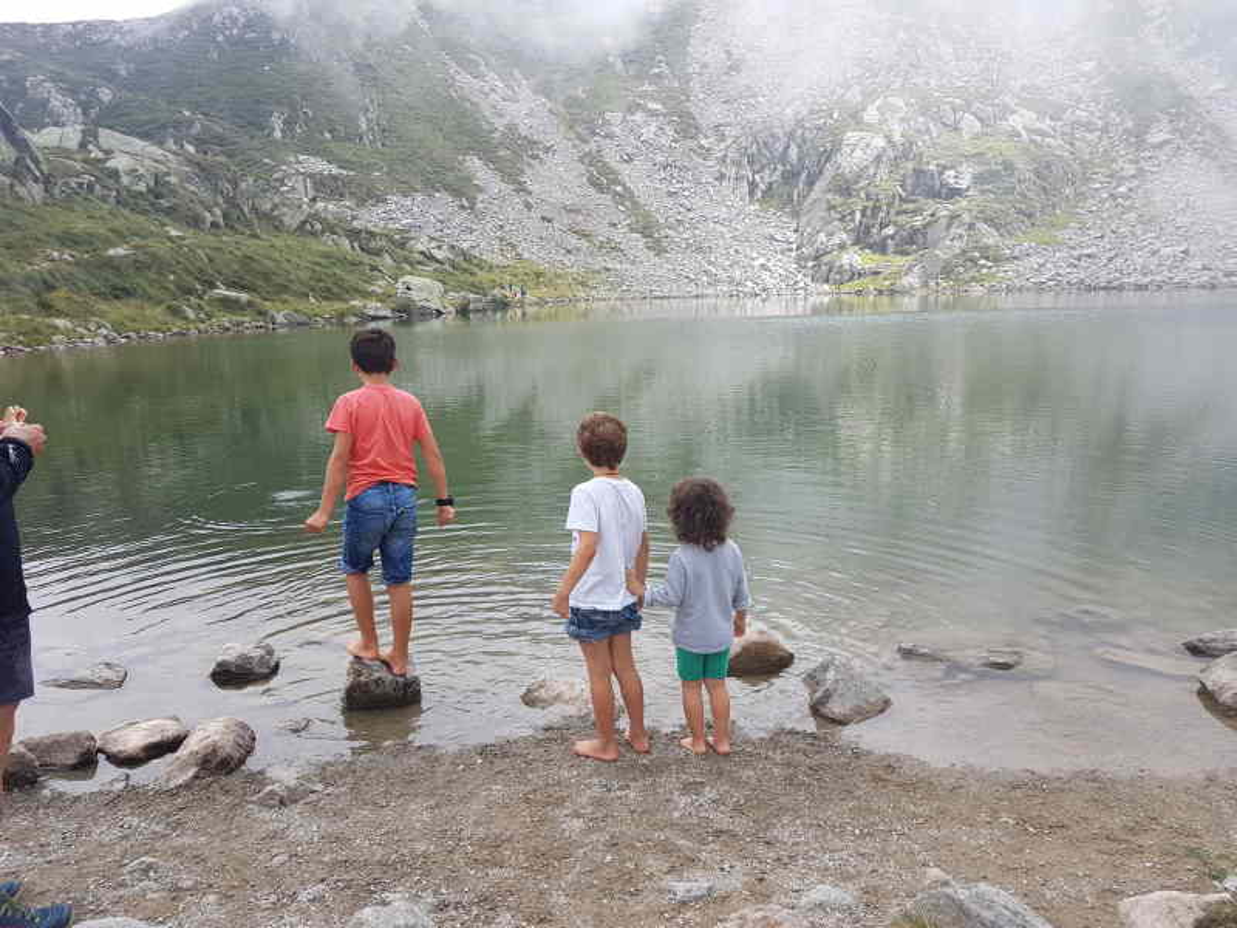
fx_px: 929
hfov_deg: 67.3
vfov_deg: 53.1
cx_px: 618
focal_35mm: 26
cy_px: 464
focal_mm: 4.2
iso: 40
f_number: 1.7
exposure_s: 1/453
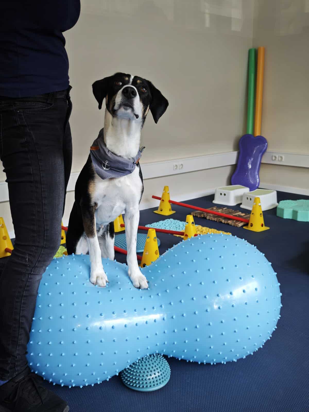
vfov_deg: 52.6
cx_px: 154
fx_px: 417
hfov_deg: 40.7
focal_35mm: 35
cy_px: 206
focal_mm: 8.72
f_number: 1.63
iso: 250
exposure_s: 1/100
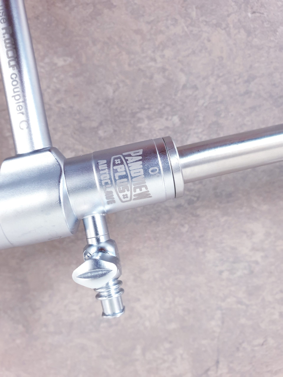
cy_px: 188
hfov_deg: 53.1
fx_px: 283
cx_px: 142
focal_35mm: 26
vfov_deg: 67.3
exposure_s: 1/20
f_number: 2.4
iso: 320
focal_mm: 4.3
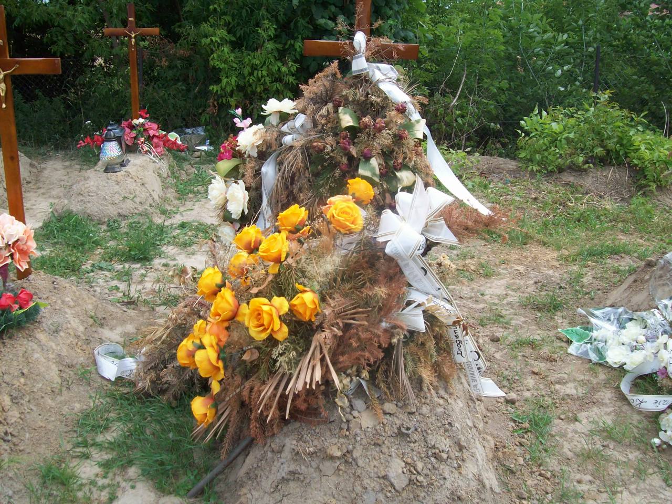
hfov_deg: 51.4
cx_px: 336
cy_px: 252
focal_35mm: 36
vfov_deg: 39.7
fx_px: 699
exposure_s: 1/243
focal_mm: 6
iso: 80
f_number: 4.8
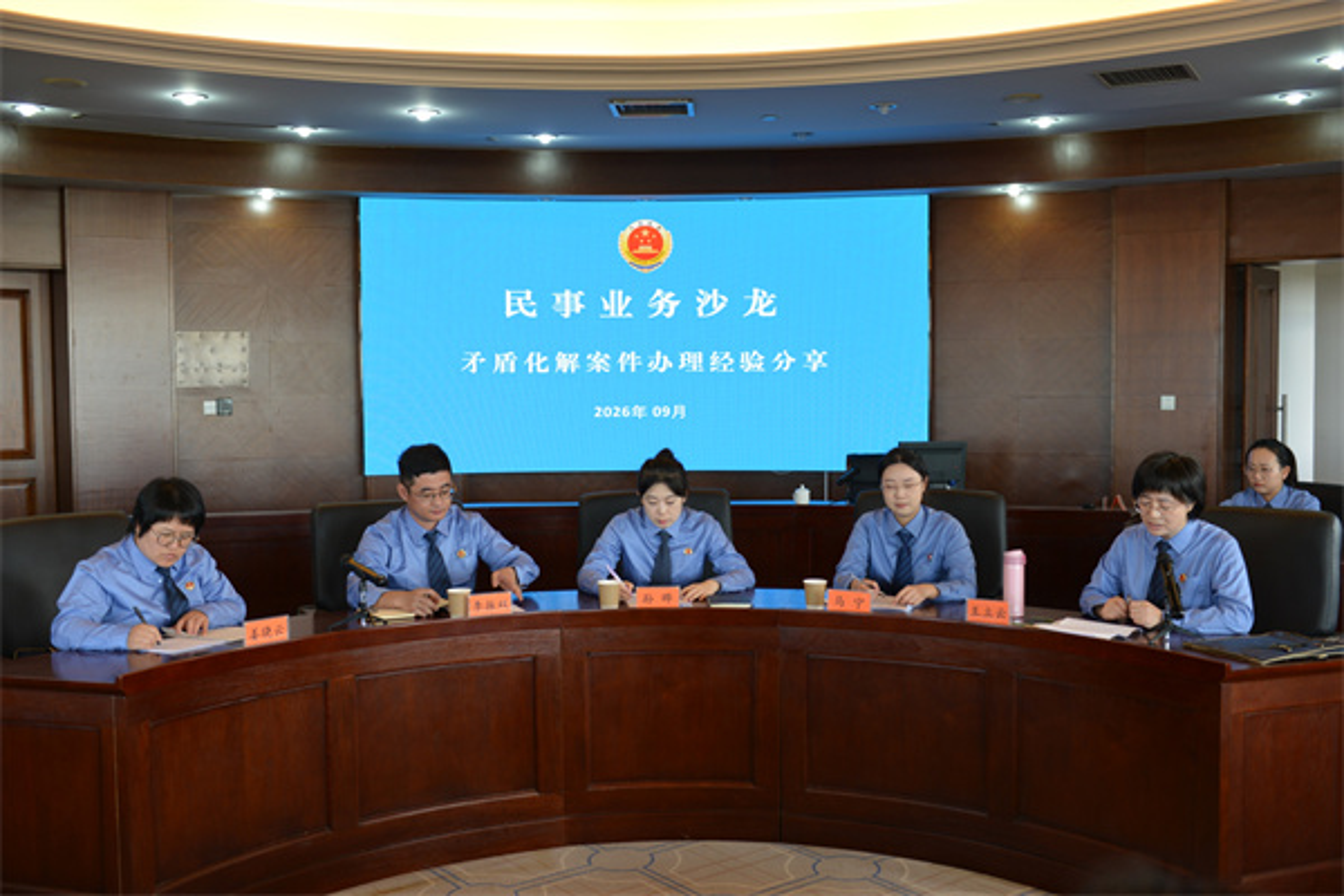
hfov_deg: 53.1
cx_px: 672
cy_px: 448
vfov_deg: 36.9
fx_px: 1344
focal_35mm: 36
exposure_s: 1/60
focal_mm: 36
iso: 400
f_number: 4
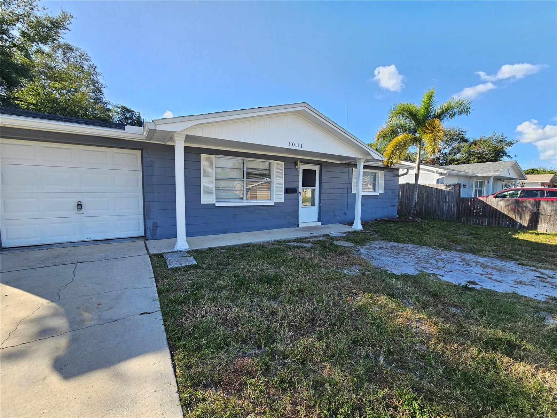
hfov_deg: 106.2
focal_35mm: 13
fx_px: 209
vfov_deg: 89.9
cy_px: 209
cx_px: 278
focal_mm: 2.2
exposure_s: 1/535
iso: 50
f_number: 2.2
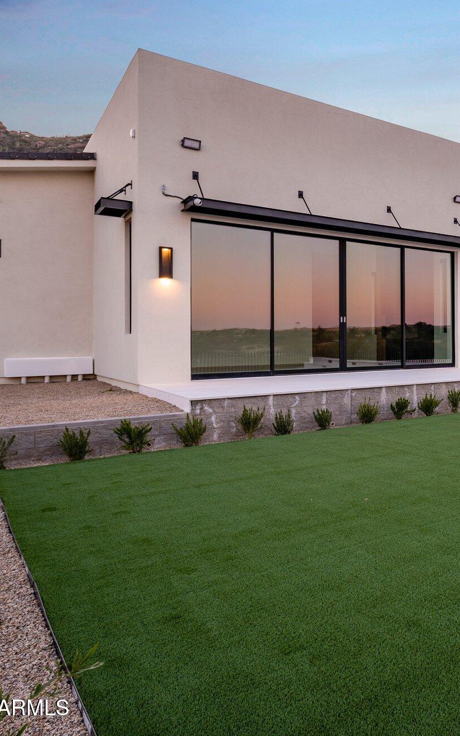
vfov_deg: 68.4
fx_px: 542
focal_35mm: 27
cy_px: 360
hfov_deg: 37.8
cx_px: 514
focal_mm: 17
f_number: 10
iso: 200
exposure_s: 1/8
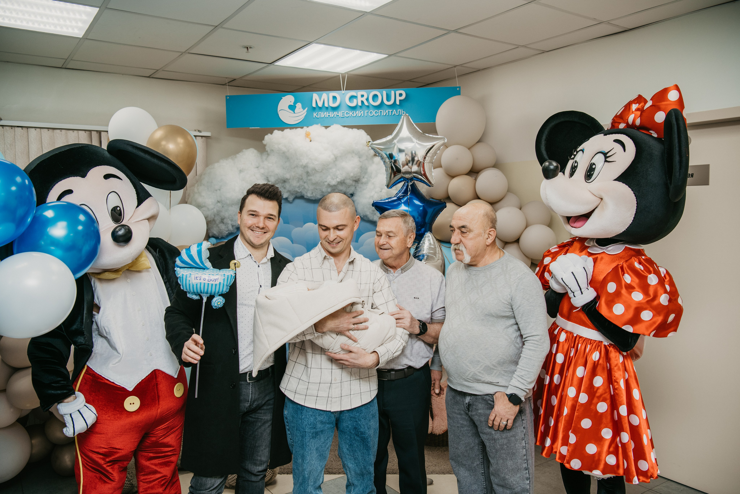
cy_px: 247
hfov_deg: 61.9
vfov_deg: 43.6
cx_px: 370
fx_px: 617
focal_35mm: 30
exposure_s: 1/160
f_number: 4
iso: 160
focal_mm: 30
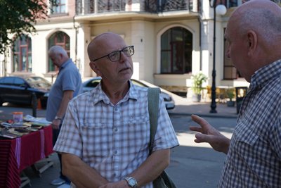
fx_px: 437
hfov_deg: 35.6
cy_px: 94
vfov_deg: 24.2
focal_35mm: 56
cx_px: 140
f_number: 6.3
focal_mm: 56
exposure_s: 1/100
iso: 100
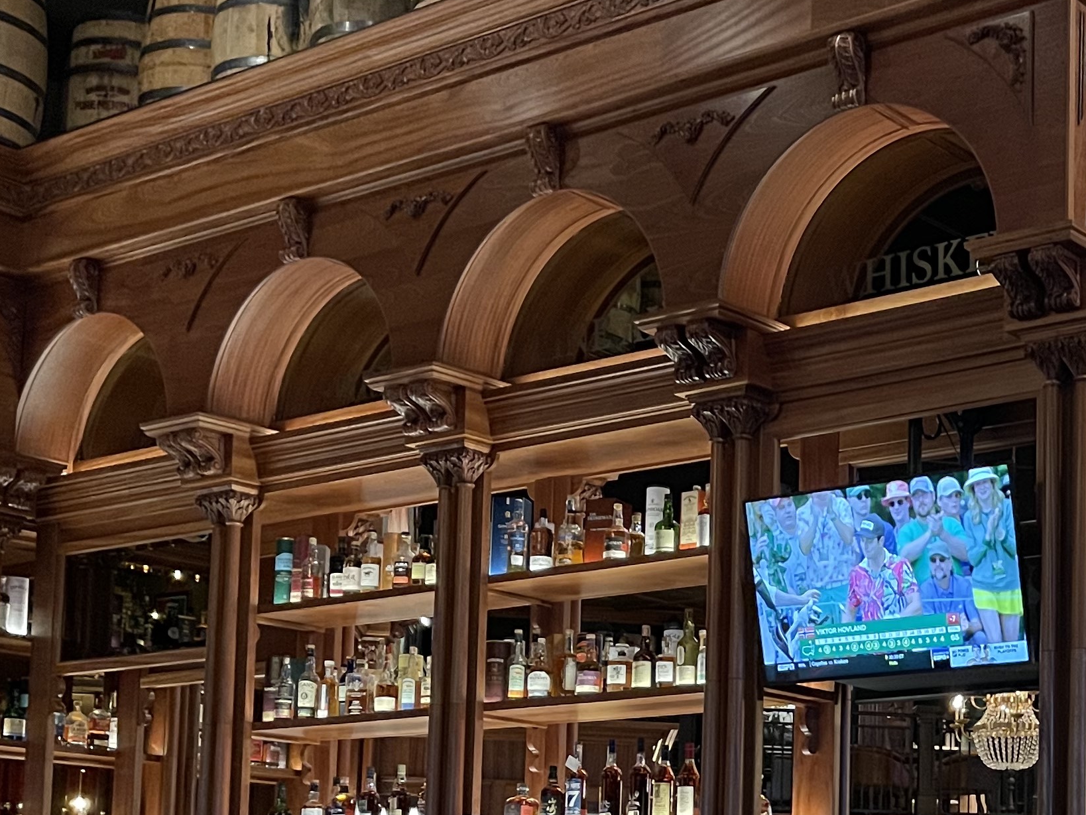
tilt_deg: +4.3
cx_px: 1059
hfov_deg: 28.6
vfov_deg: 22.3
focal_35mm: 64
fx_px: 2008
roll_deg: -0.7
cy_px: 771
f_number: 1.6
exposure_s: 1/30
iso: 800
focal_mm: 5.1
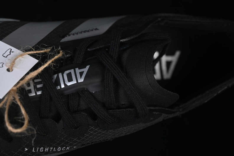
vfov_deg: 18.2
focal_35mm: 75
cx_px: 117
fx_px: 487
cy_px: 78
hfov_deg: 27.0
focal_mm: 50
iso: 160
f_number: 6.3
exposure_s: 1/50
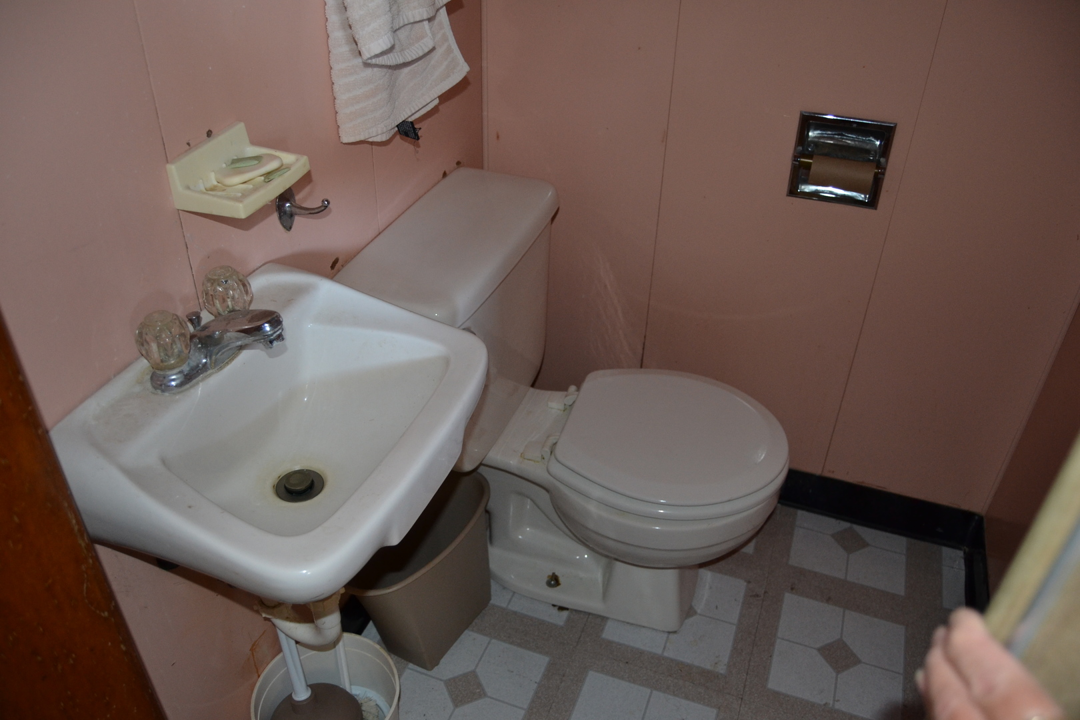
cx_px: 540
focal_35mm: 27
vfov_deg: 47.9
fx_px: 810
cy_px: 360
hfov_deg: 67.4
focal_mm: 18
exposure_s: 1/60
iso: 800
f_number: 3.5
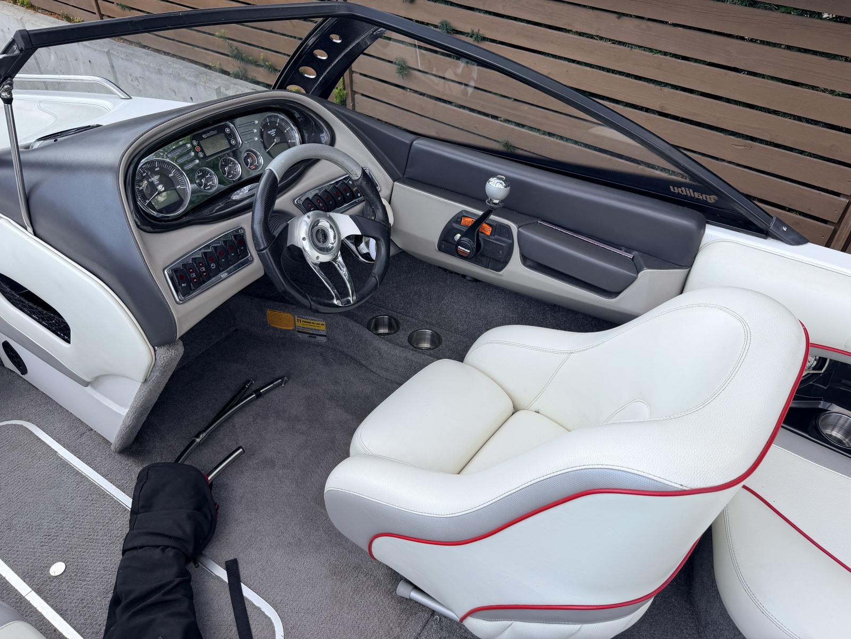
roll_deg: -1.4
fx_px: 590
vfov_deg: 56.8
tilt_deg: -40.1
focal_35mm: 24
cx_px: 426
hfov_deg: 71.6
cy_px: 320
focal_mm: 6.76
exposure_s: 1/1689
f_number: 1.78
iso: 80
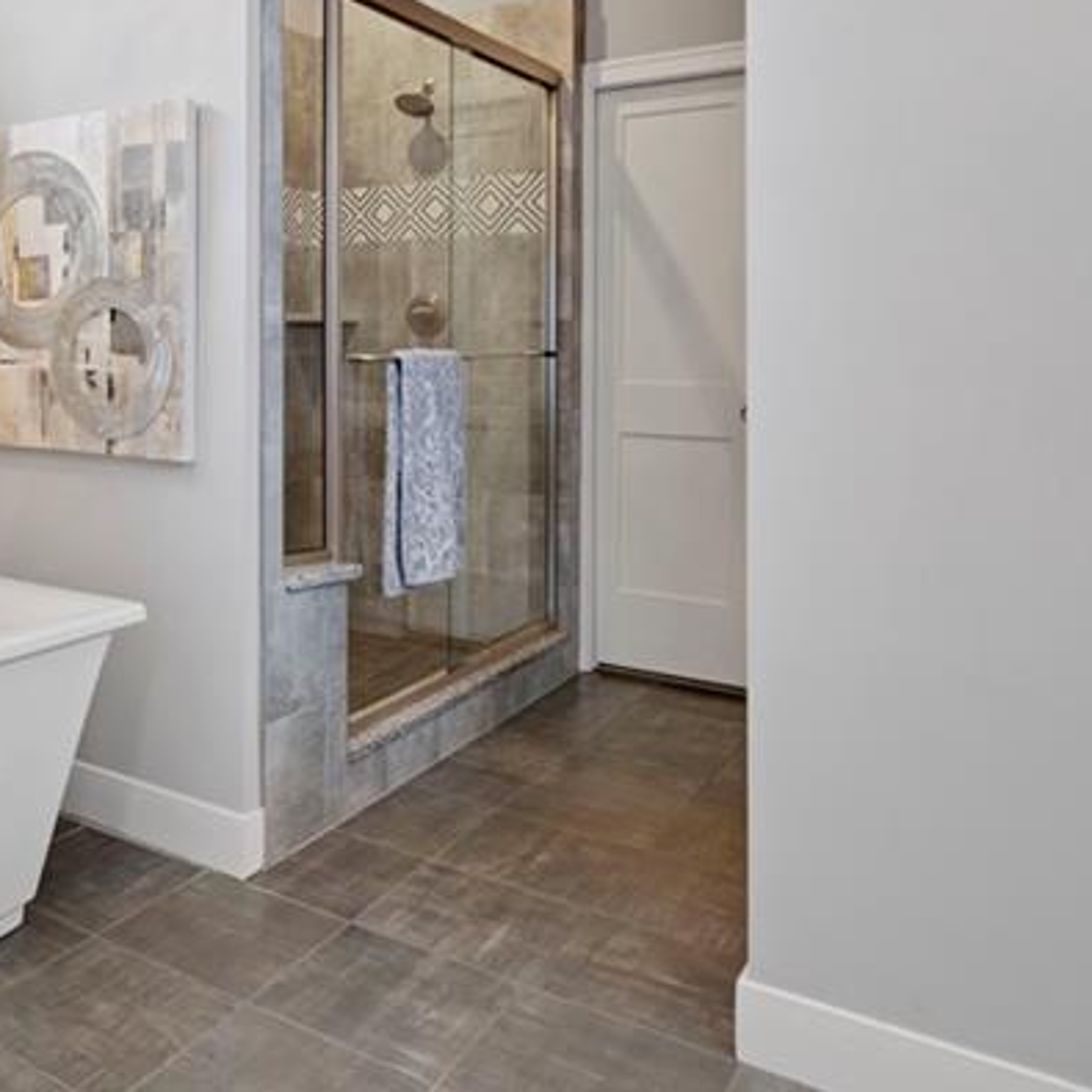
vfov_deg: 48.8
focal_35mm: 33
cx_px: 191
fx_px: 1178
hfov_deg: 46.6
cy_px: 357
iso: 100
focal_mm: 15
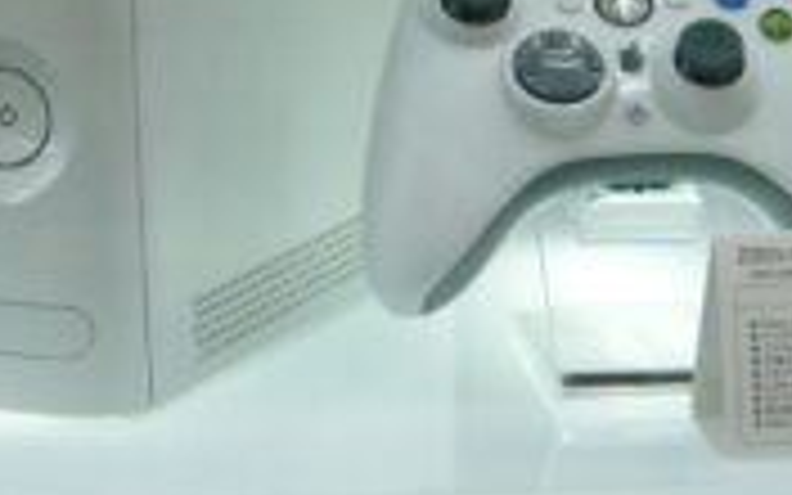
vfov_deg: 8.1
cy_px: 234
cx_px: 382
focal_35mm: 162
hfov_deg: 12.9
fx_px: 3497
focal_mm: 5.8
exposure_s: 1/125
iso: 100
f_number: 2.8
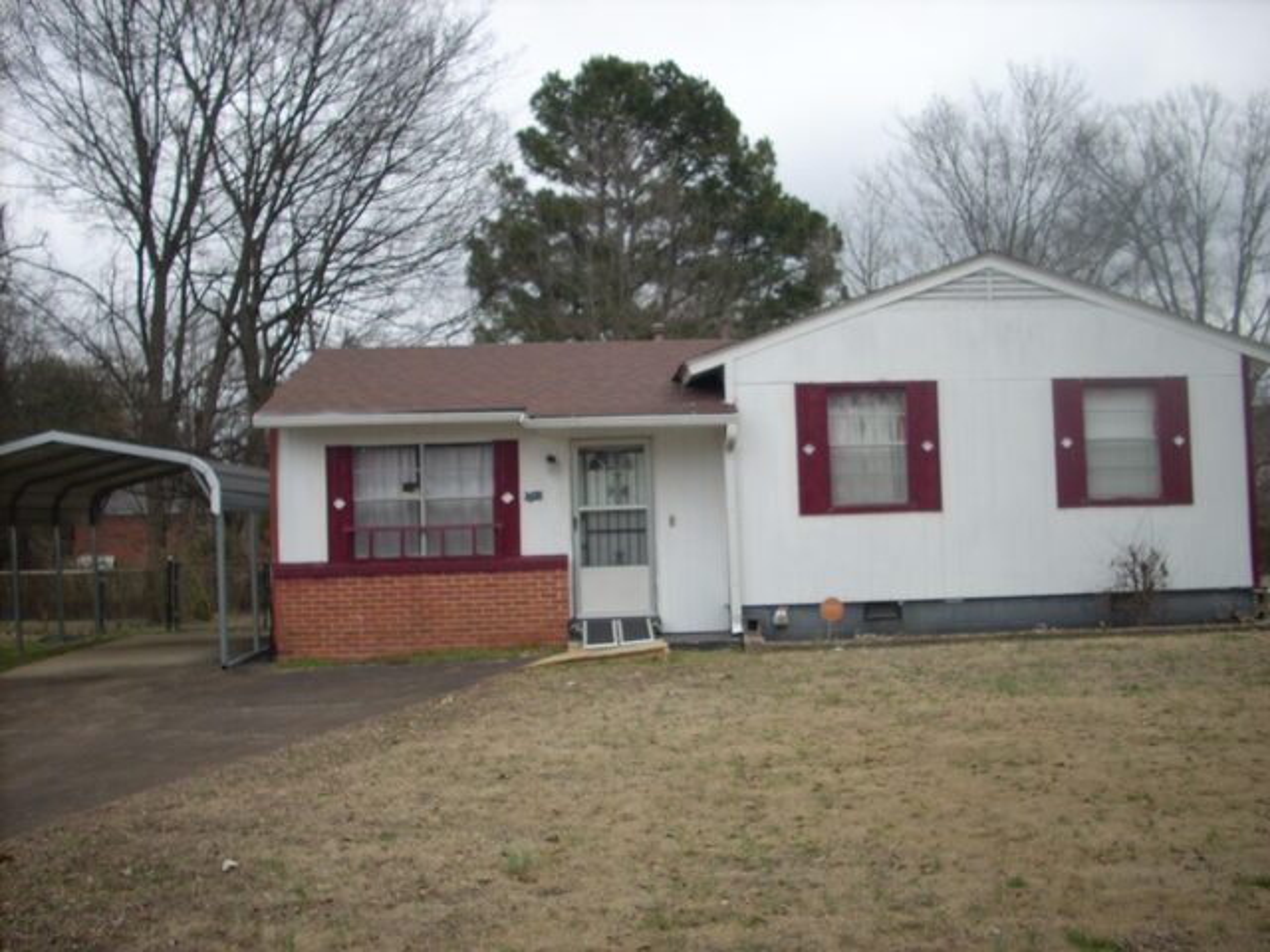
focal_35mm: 37
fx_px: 1357
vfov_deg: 38.7
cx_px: 635
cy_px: 476
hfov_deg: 50.1
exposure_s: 1/220
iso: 64
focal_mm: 6.2
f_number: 2.8
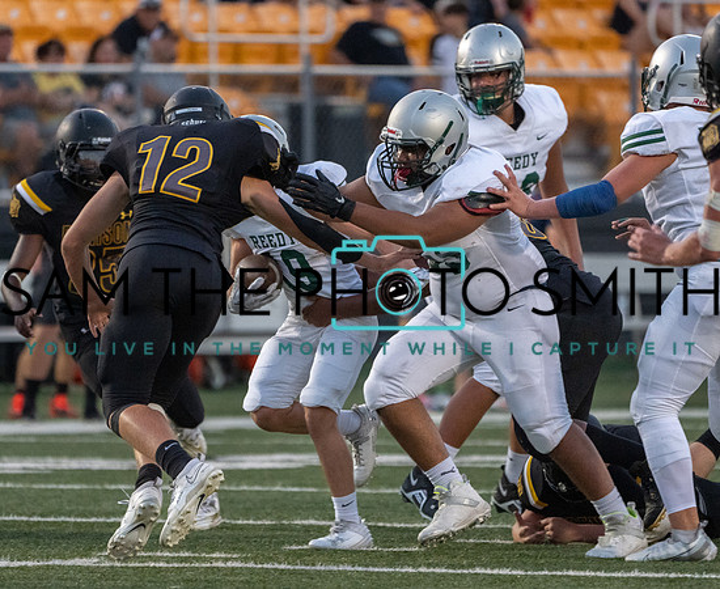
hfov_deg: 3.5
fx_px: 11861
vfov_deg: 2.8
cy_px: 281
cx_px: 356
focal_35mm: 552
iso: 6400
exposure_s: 1/1000
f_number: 5.6
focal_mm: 400
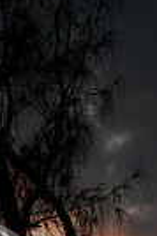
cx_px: -63
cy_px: 382
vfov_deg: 14.6
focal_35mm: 128
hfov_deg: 10.4
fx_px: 839
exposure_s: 1/1000
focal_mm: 38
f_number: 4.5
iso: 2000
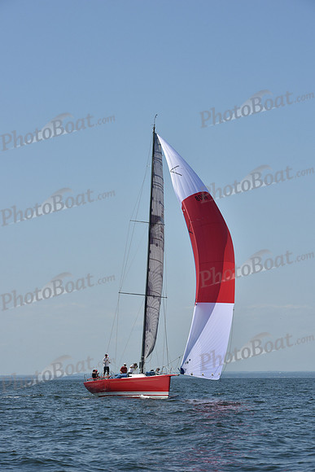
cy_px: 236
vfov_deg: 19.5
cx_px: 158
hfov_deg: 13.0
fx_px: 1377
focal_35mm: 105
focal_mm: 105
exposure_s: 1/1250
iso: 250
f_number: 9
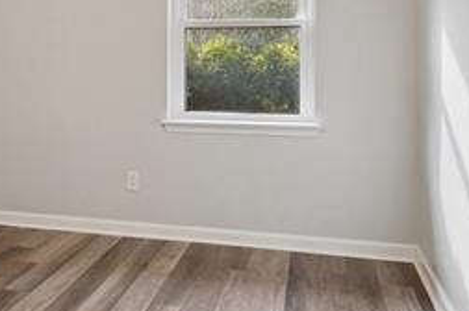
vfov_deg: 30.6
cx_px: 135
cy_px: 81
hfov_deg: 44.4
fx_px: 559
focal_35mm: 43
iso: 800
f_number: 11
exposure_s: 1/25
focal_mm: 17
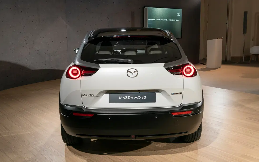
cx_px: 134
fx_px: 268
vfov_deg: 33.6
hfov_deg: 51.5
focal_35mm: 38
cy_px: 72
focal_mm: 34
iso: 400
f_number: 7.1
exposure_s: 1/25
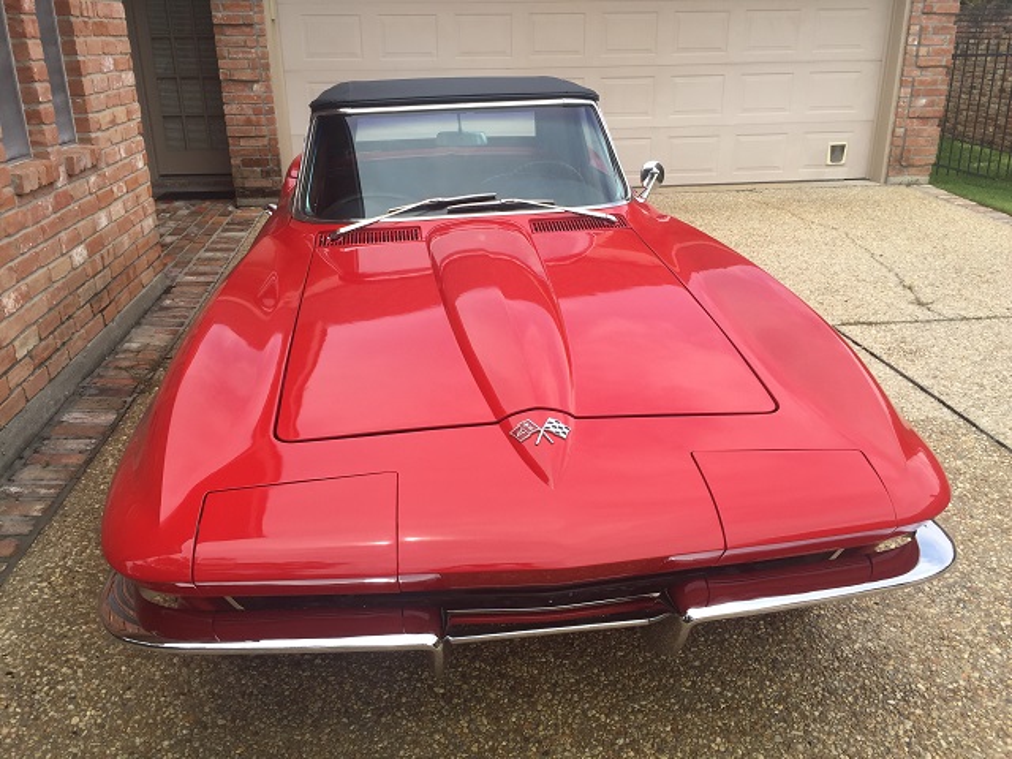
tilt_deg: -21.9
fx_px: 848
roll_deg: +0.5
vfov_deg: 48.2
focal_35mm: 29
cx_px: 506
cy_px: 380
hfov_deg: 61.7
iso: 32
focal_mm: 4.15
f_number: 2.2
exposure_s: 1/942
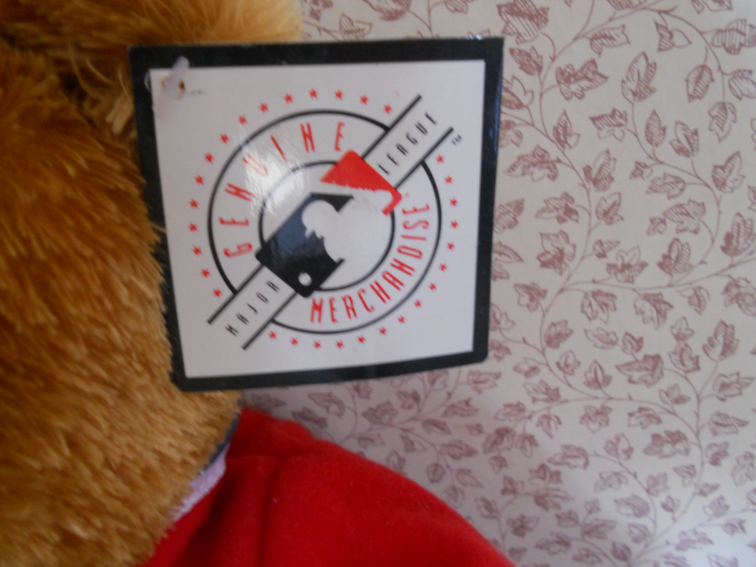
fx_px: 699
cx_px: 378
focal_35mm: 32
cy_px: 284
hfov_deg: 56.8
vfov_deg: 44.2
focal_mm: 5.8
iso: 320
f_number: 3.5
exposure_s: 1/30
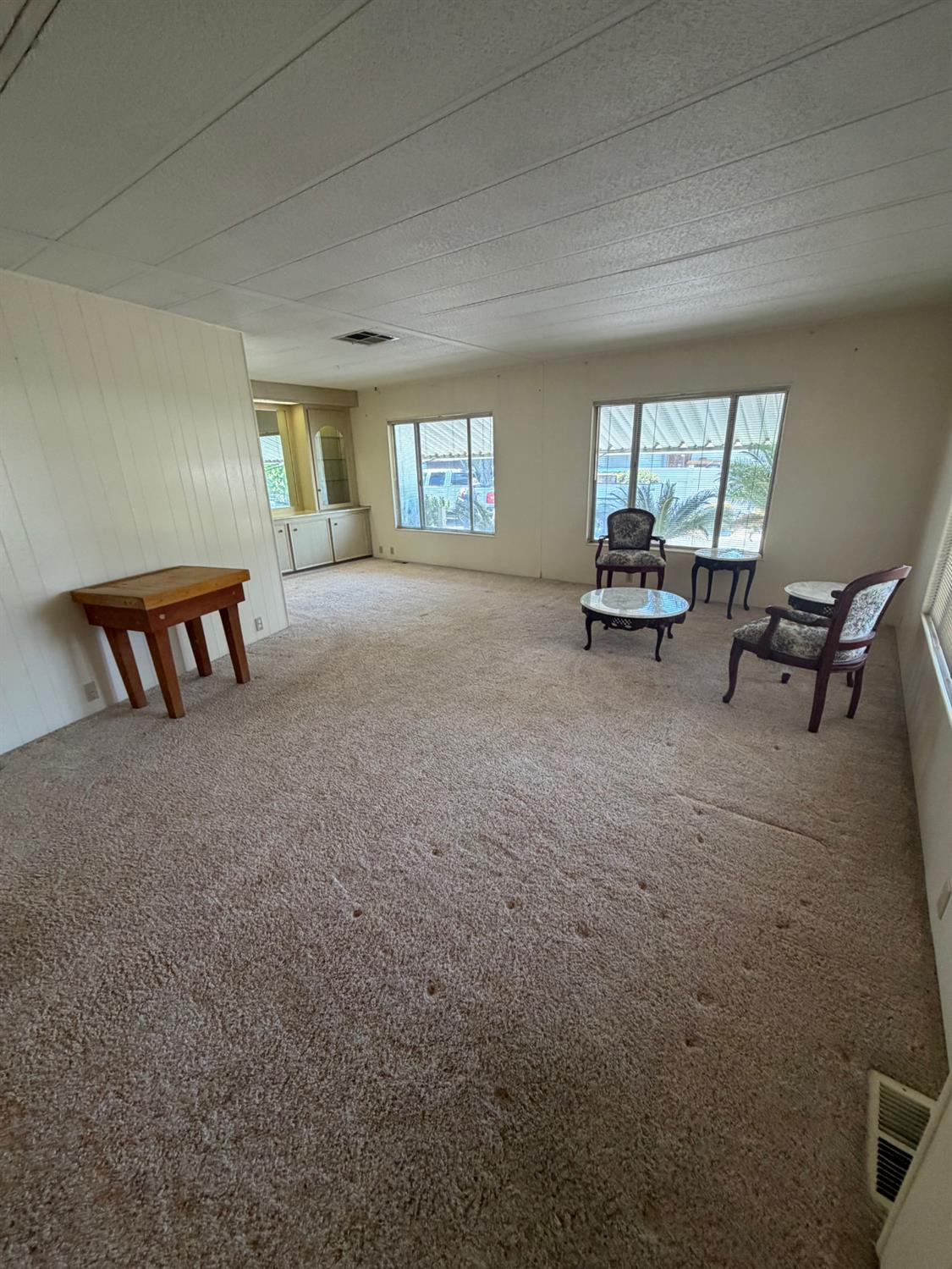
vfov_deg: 102.0
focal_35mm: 14
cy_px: 634
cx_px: 476
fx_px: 513
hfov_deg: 85.7
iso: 200
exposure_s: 1/60
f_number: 2.2
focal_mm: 2.22
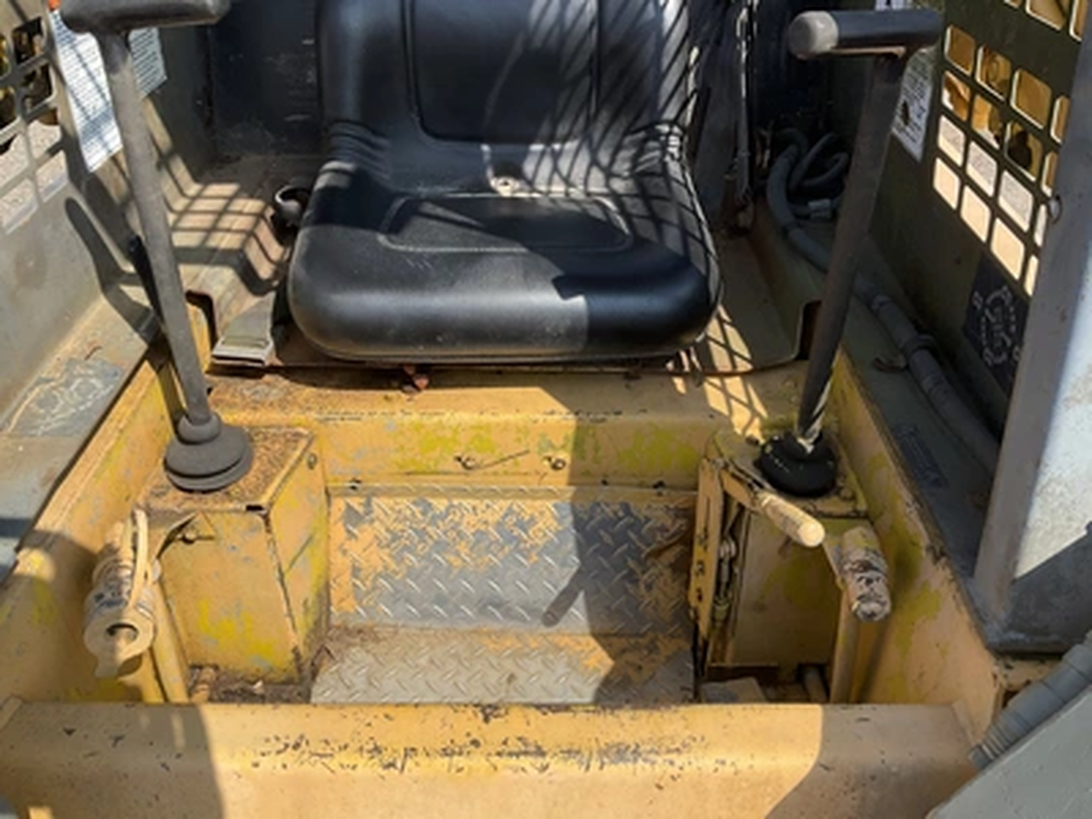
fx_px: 915
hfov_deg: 61.7
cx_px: 546
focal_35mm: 29
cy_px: 410
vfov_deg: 48.2
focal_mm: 3
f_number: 1.8
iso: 25
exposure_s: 1/1221
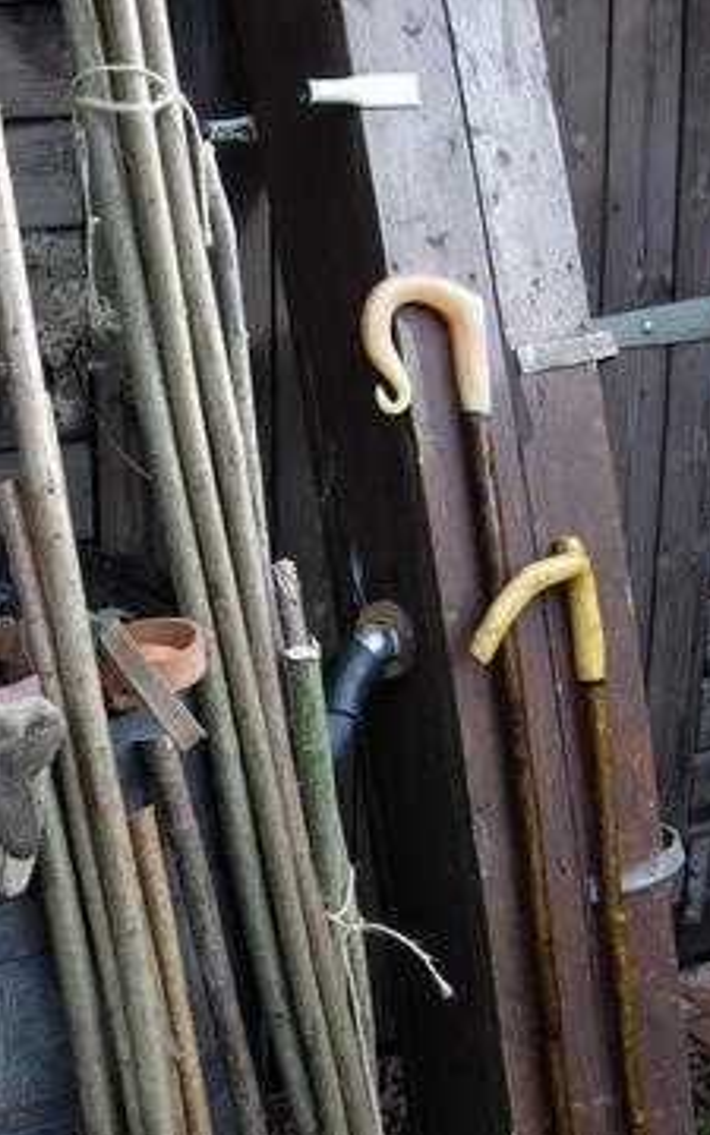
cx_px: 54
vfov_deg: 35.1
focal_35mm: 58
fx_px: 1796
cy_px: 608
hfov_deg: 21.8
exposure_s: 1/93.1
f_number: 2.8
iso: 64
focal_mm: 7.8
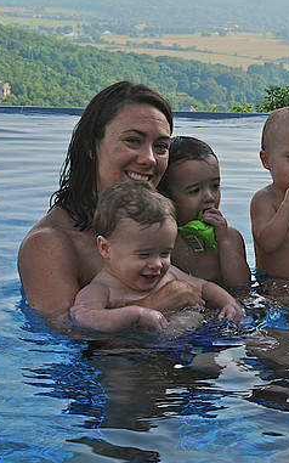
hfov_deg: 12.0
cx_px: 317
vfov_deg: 19.5
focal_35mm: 107
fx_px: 1349
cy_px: 230
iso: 200
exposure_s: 1/80
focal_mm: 46
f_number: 14
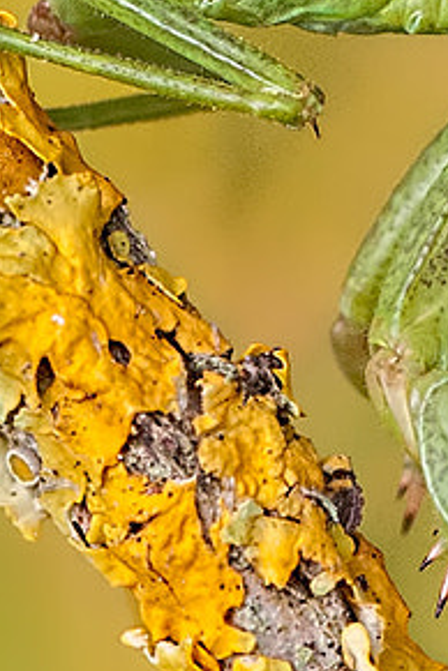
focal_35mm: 743
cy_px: 353
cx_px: 455
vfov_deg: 2.8
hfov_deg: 1.9
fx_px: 13868
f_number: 11
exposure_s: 1/60
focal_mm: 90
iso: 400
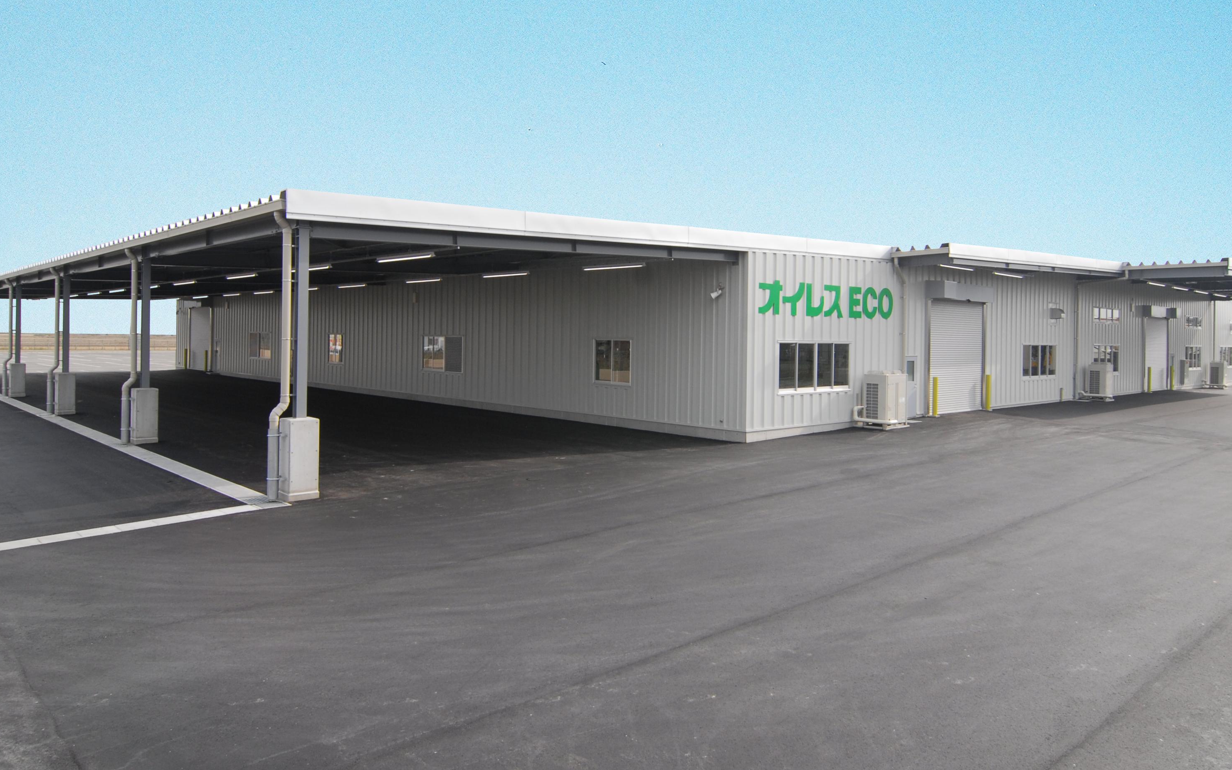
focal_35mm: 24
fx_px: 806
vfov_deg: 50.9
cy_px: 324
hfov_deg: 74.6
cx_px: 667
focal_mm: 12
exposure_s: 1/160
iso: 200
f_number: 8
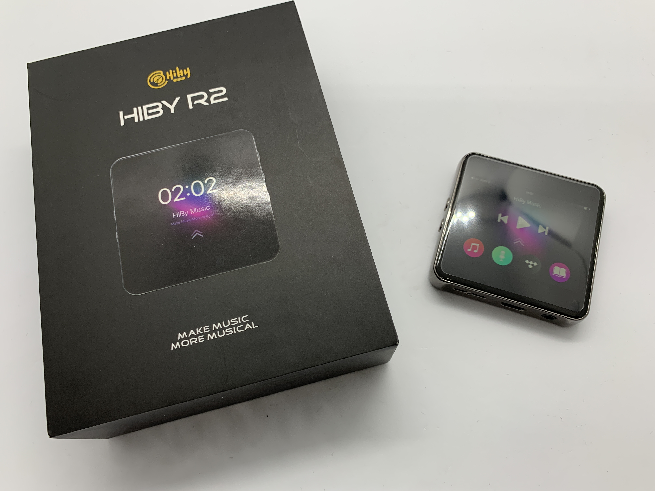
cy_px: 246
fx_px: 492
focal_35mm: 26
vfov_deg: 53.1
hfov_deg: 67.3
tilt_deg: -67.7
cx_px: 328
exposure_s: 1/121
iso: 32
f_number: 1.8
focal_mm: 4.25
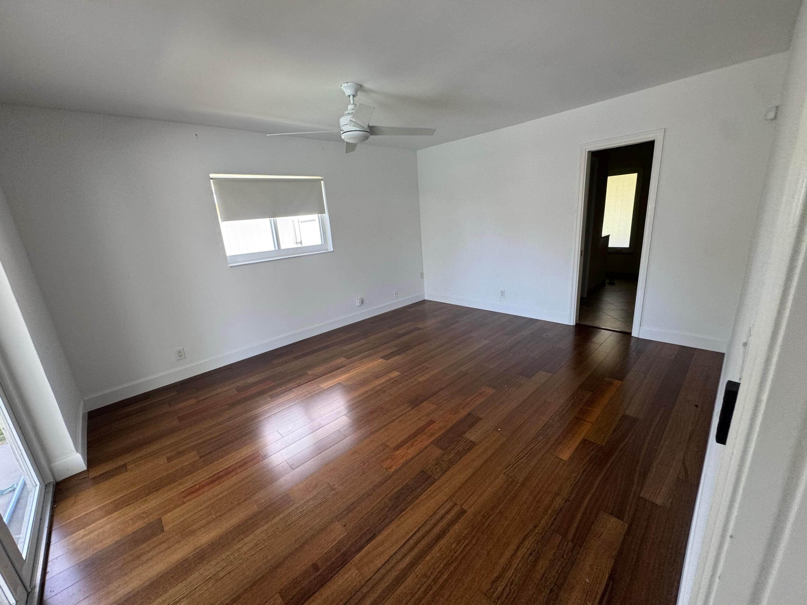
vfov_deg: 85.7
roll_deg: +2.5
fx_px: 326
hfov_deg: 102.1
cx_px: 404
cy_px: 302
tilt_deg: -15.7
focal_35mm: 14
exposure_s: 1/99
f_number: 2.2
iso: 160
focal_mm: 2.22
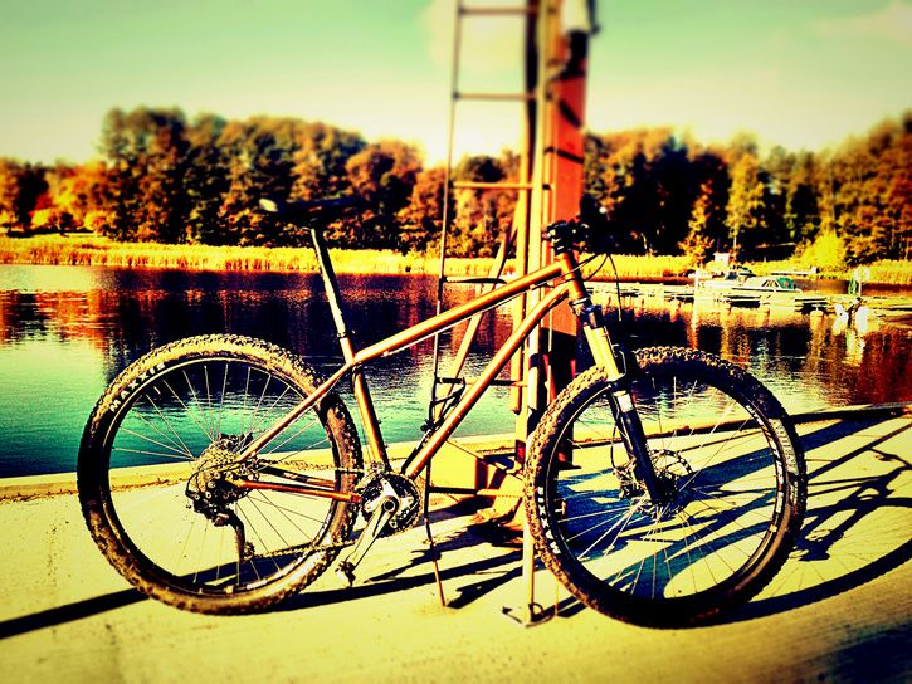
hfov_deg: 55.3
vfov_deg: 43.0
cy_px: 342
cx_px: 456
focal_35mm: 33
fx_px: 870
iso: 50
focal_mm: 4.12
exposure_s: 1/821
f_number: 2.4
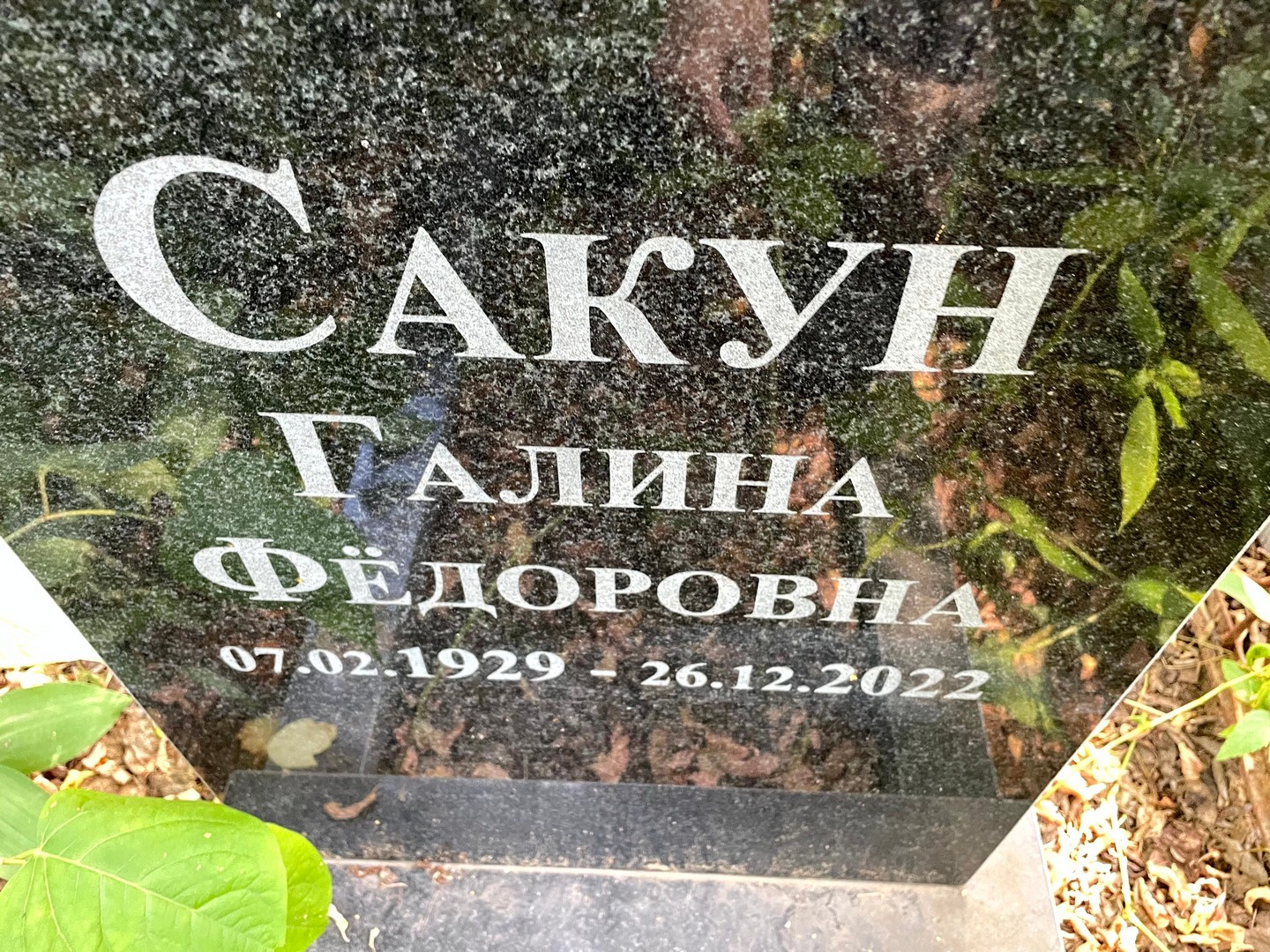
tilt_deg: -49.2
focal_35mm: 26
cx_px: 635
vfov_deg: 53.1
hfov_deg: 67.3
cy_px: 476
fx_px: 954
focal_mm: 4.2
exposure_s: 1/60
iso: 200
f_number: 1.6
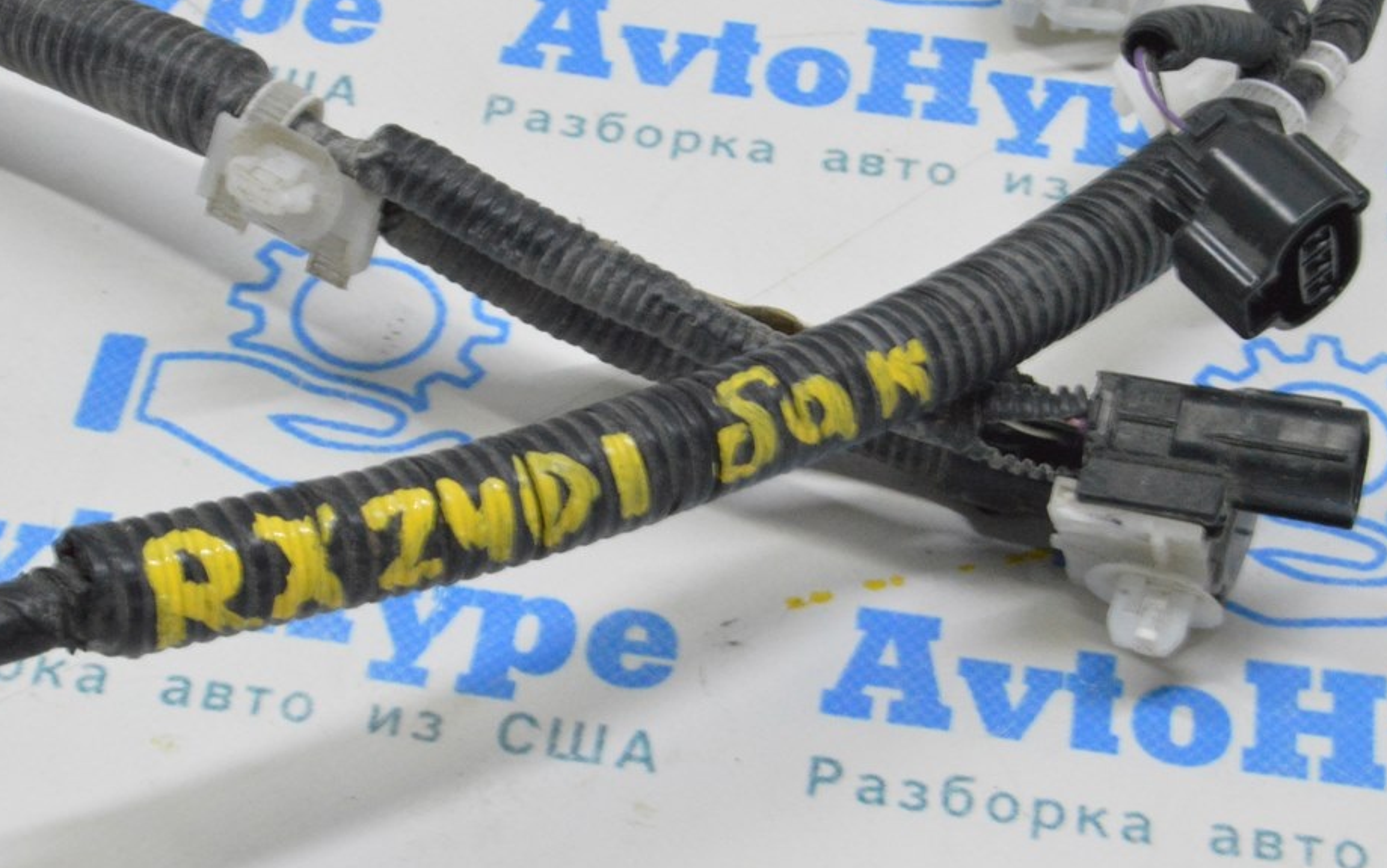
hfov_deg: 22.2
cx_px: 660
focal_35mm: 94
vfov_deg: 14.0
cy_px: 383
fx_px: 3538
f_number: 20
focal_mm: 55
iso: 6400
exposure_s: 1/20
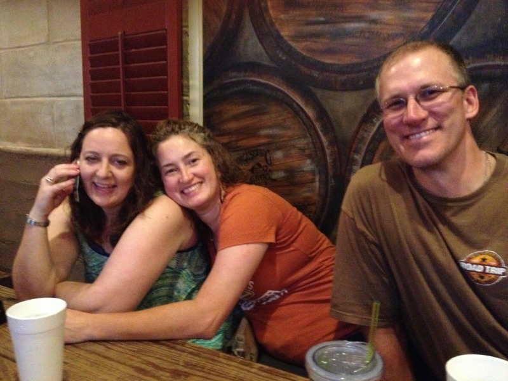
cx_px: 254
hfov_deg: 52.6
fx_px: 514
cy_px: 190
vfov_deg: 40.7
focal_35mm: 35
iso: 800
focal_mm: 4.28
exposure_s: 1/15
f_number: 2.4
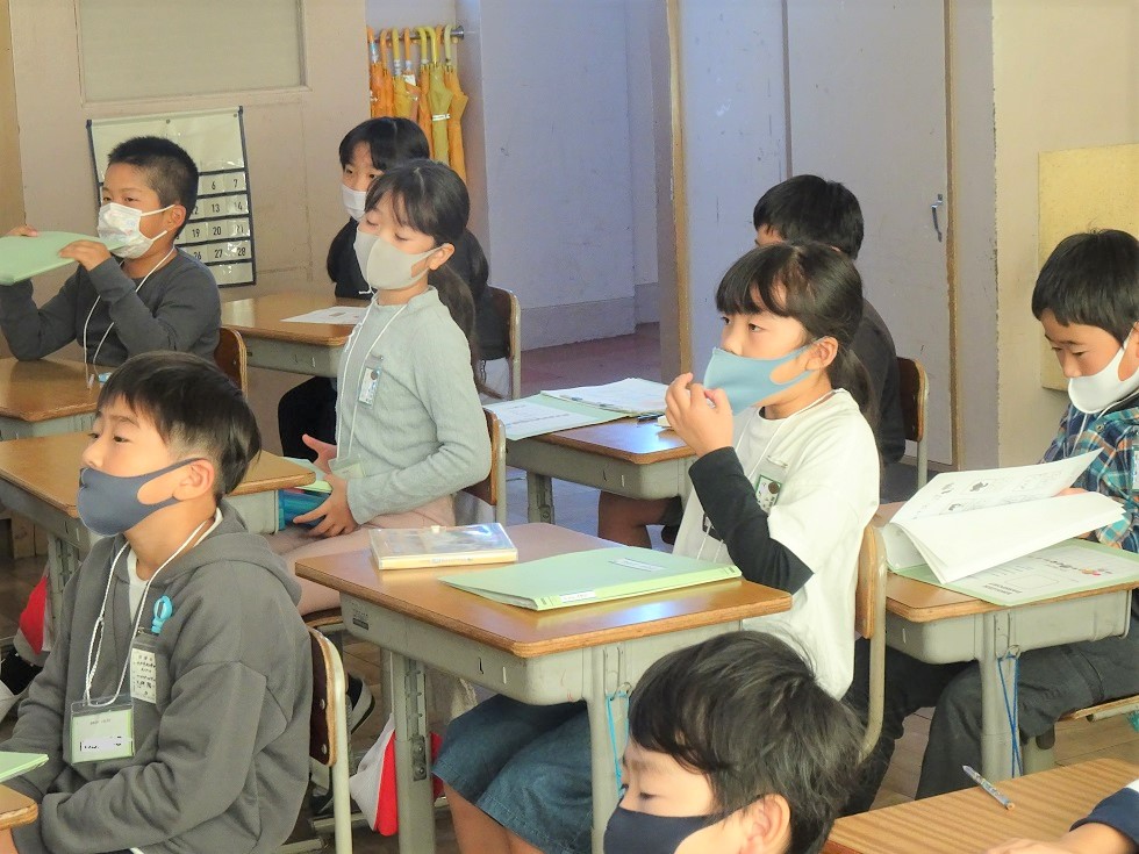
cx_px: 570
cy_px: 427
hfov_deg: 23.0
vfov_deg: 17.4
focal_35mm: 85
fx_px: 2797
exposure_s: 1/100
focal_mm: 14.54
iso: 400
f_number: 5
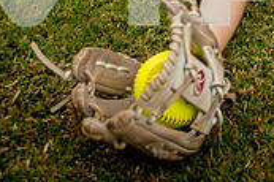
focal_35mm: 104
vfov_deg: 12.2
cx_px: 185
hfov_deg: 19.6
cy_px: -133
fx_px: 791
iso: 200
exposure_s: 1/250
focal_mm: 40
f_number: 4.5
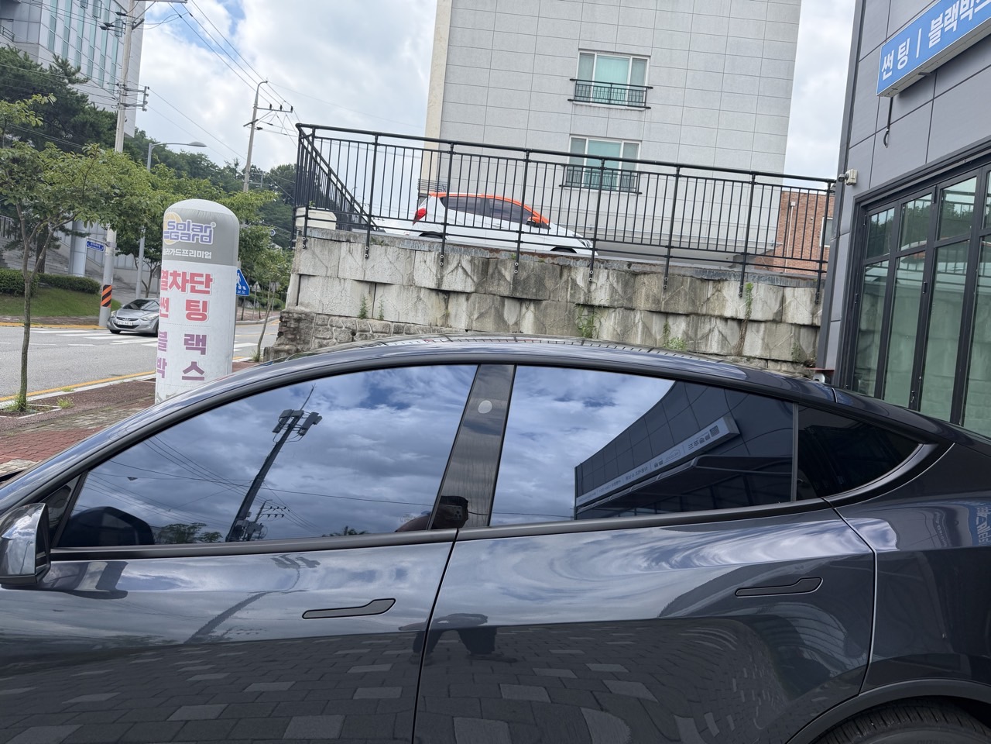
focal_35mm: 24
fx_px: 687
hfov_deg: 71.6
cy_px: 372
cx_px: 496
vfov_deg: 56.8
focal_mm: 6.76
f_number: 1.78
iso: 100
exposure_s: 1/2525
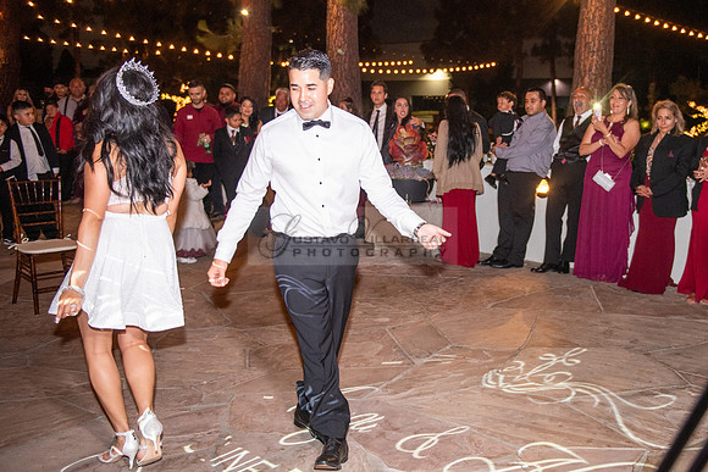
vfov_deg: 33.3
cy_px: 209
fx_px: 790
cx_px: 444
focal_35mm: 40
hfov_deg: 47.8
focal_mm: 32
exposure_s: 1/125
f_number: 2.8
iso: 1250
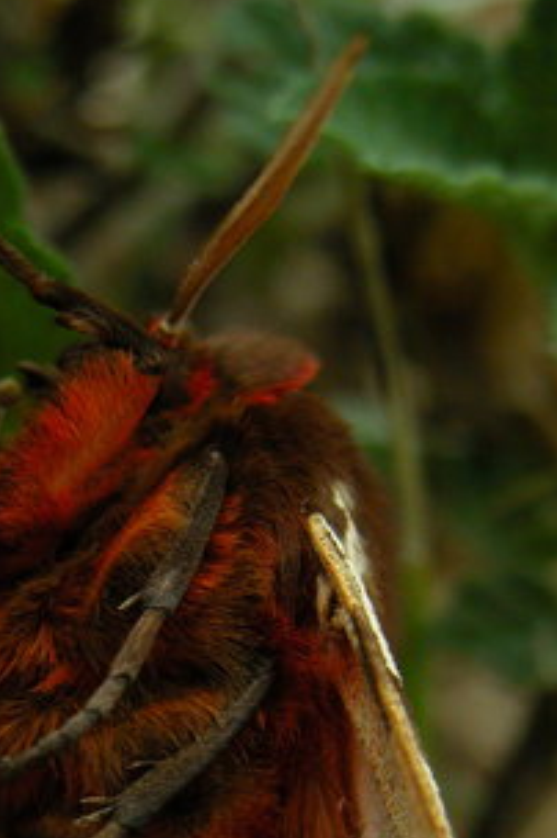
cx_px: 121
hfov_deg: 7.5
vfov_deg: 11.2
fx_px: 4233
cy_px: 816
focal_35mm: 182
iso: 200
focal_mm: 21
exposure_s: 1/125
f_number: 4.9
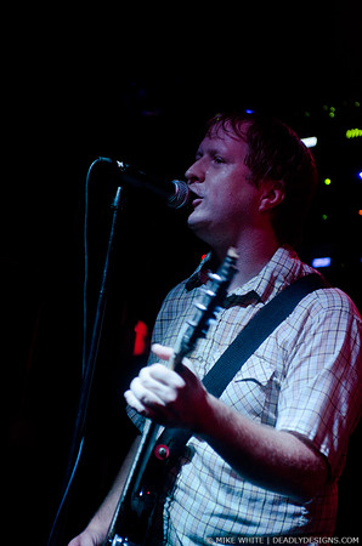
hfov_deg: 13.0
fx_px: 1591
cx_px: 181
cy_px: 273
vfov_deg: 19.5
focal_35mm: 105
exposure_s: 1/80
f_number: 2.8
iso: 1600
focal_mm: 70
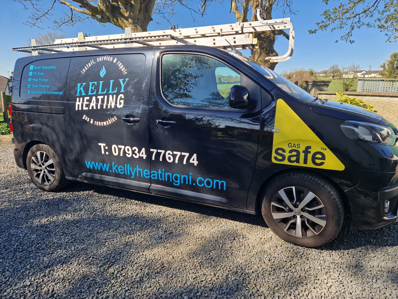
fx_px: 264
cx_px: 199
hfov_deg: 73.9
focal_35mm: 23
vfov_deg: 58.9
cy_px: 150
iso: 50
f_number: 1.8
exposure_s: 1/756
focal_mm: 5.4
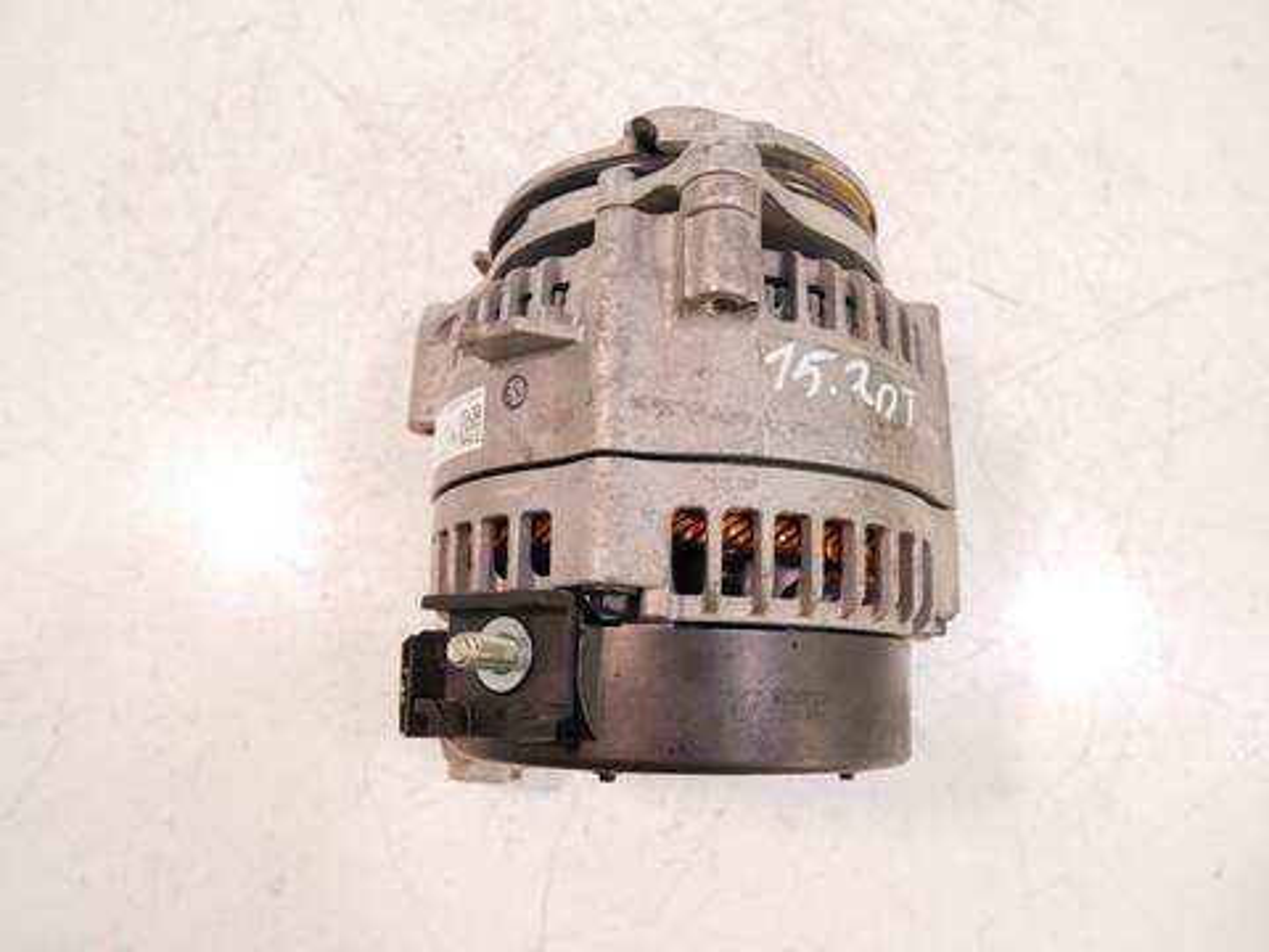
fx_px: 880
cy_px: 476
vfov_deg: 56.8
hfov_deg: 71.6
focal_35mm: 24
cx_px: 634
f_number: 3.5
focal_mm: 12
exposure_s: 1/125
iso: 1250
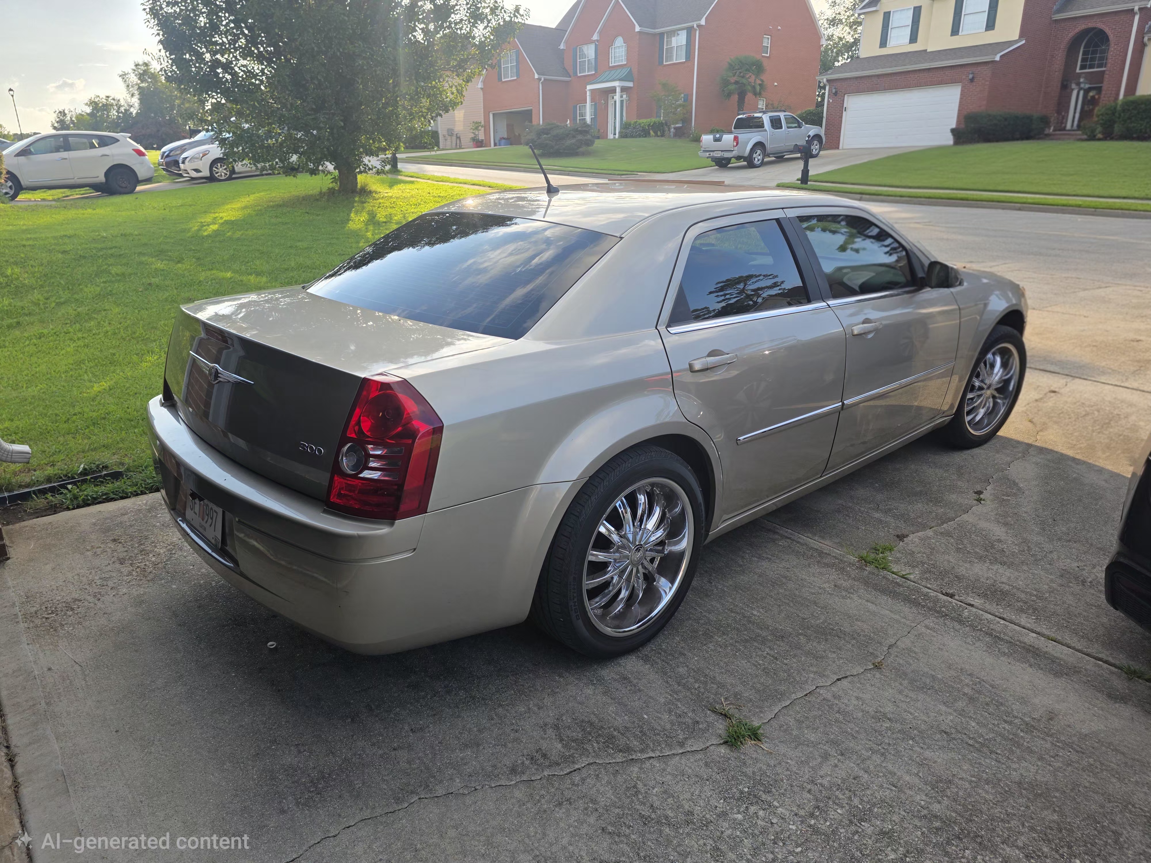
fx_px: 765
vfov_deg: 58.9
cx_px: 576
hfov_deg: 73.9
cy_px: 432
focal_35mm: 23
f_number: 1.7
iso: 80
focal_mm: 6.3
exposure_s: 1/1667
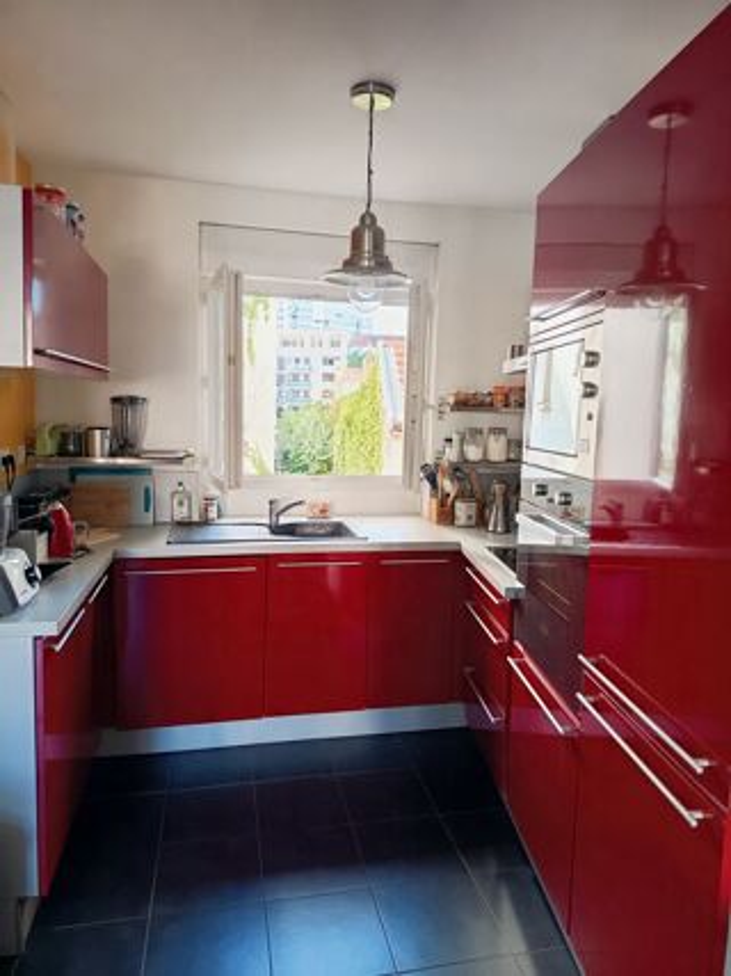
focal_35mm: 24
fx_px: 676
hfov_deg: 56.8
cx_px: 366
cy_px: 488
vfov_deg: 71.6
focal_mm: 5.27
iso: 342
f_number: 1.7
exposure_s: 1/50
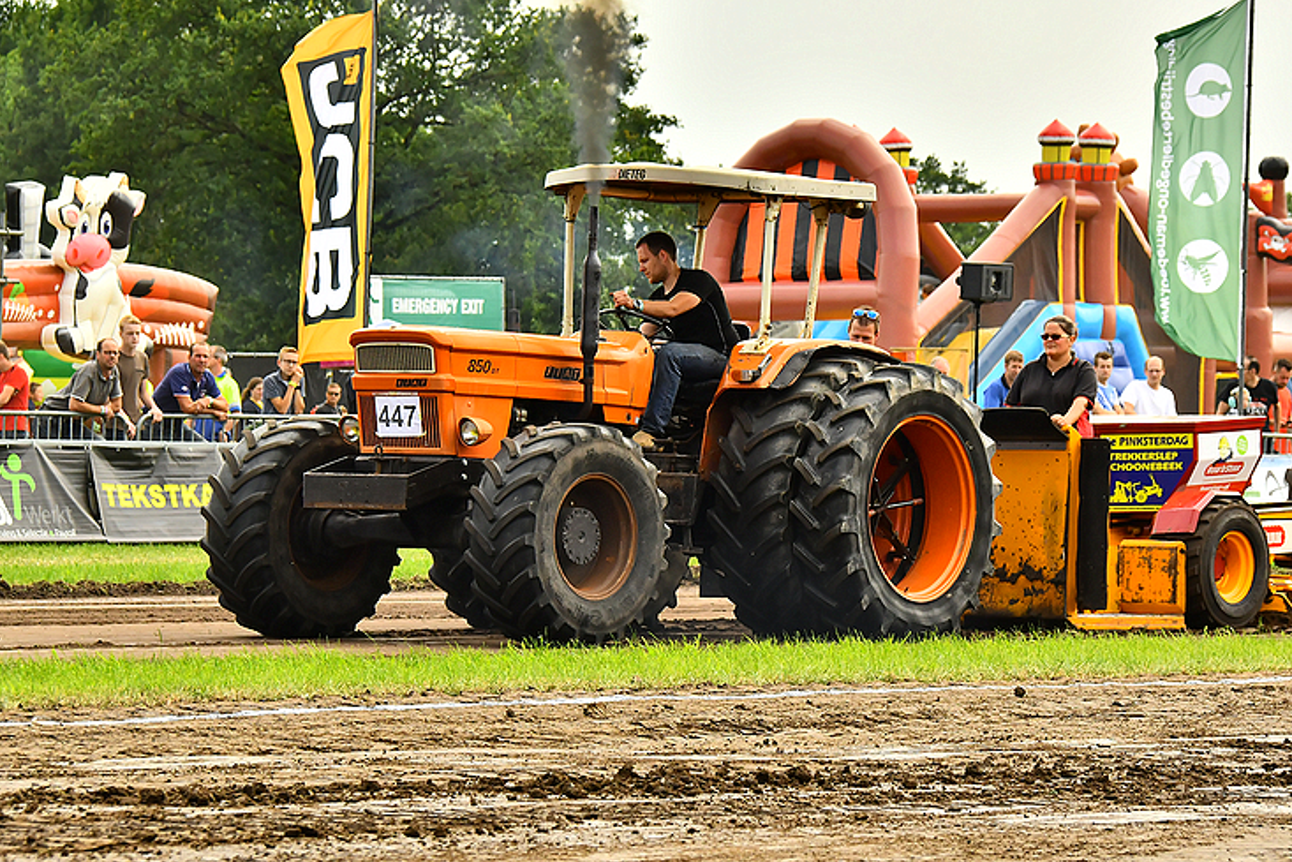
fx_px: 7342
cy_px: 426
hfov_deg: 10.1
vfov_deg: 6.7
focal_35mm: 205
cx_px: 698
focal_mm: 125
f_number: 9
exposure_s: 1/1000
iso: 500
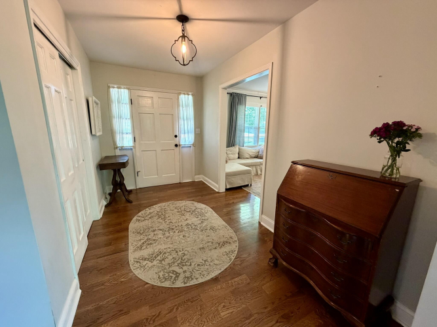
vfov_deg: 85.7
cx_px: 218
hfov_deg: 102.1
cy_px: 164
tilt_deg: -12.5
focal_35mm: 14
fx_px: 177
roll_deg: -0.9
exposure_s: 1/60
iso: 400
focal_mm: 2.22
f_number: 2.2
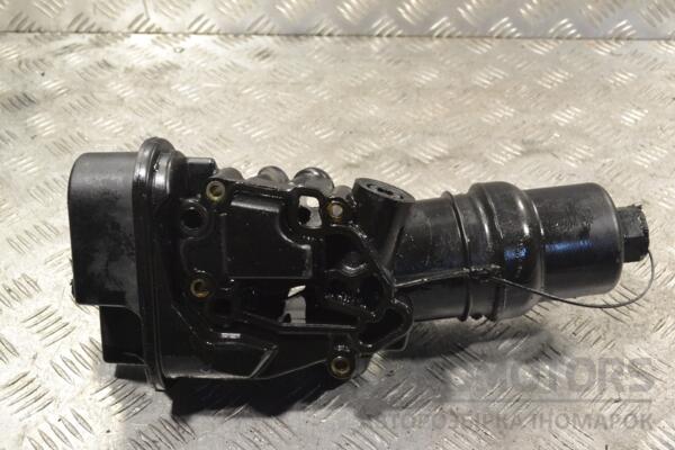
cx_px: 338
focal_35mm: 48
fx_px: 900
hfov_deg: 41.1
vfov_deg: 28.1
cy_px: 225
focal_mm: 32
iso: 3200
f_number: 7.1
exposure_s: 1/200
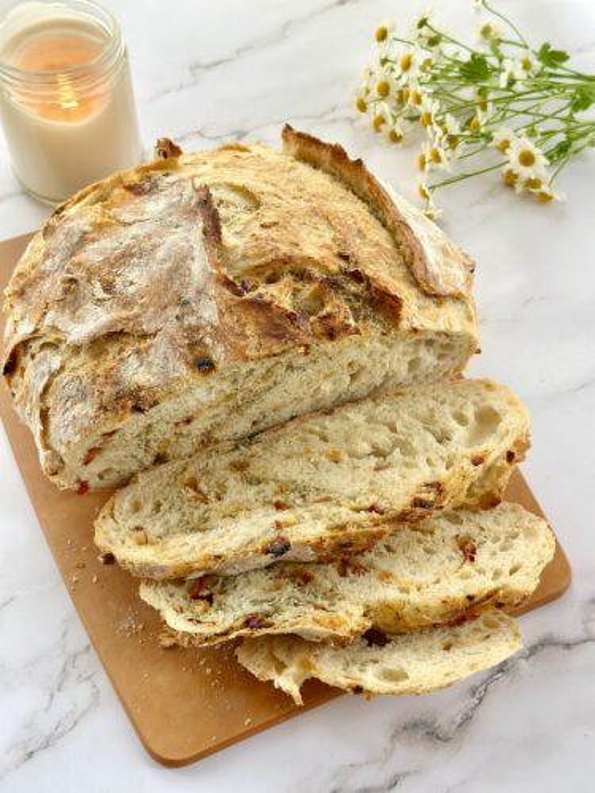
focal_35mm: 48
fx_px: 1100
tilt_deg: -56.0
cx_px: 298
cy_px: 396
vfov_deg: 39.7
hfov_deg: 30.3
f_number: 1.78
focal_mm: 6.86
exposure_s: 1/452
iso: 80
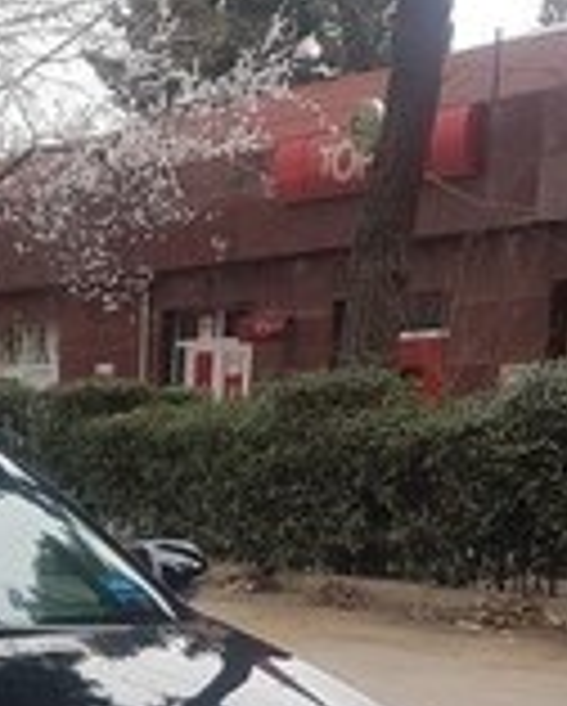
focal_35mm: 80
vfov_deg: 22.1
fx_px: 1675
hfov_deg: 18.3
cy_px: 841
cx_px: -90
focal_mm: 4.2
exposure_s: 1/223
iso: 40
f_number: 1.7
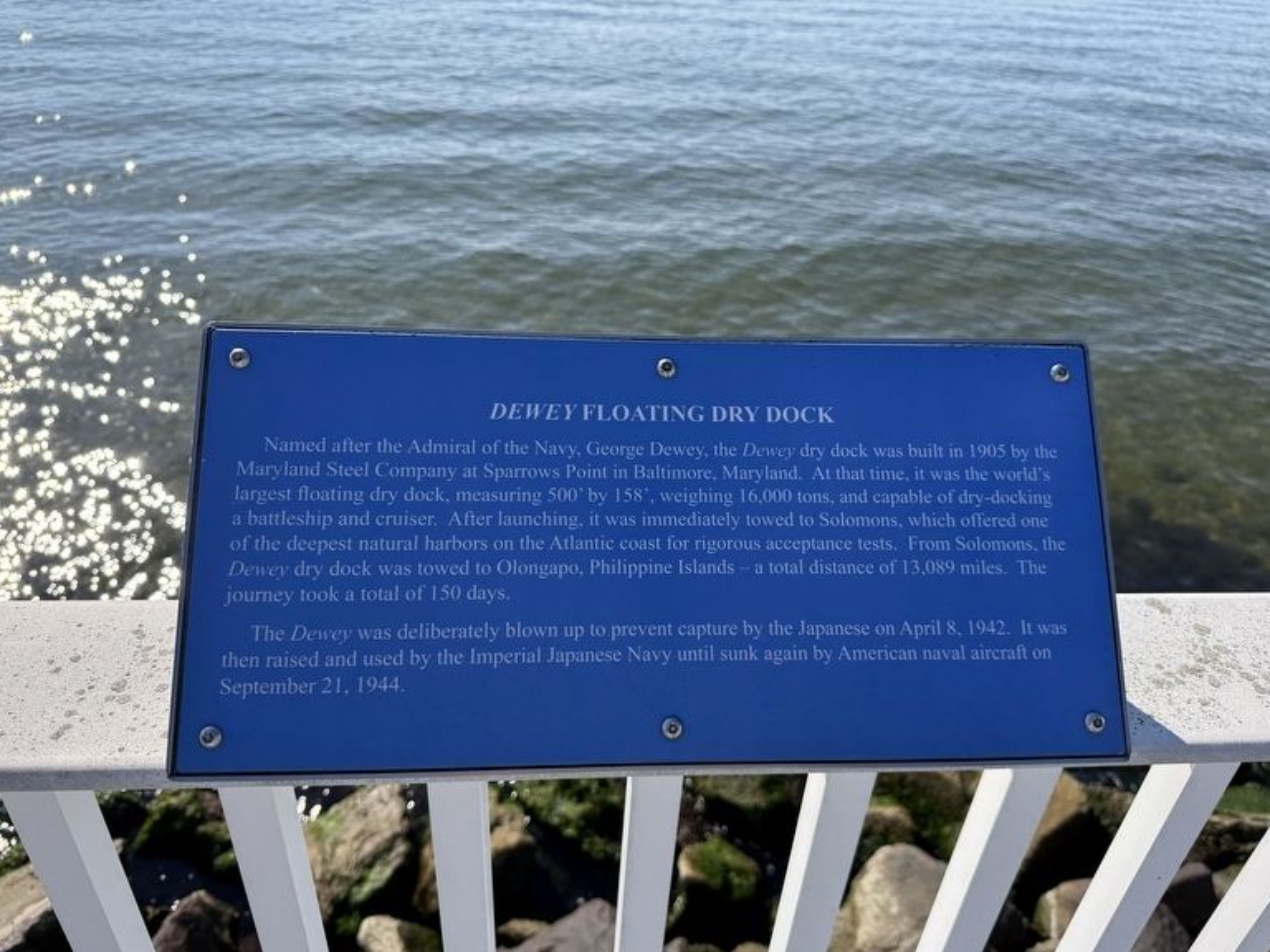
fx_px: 917
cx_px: 640
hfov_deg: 69.4
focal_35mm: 25
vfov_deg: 54.9
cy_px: 494
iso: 125
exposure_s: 1/4673
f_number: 1.78
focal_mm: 6.76
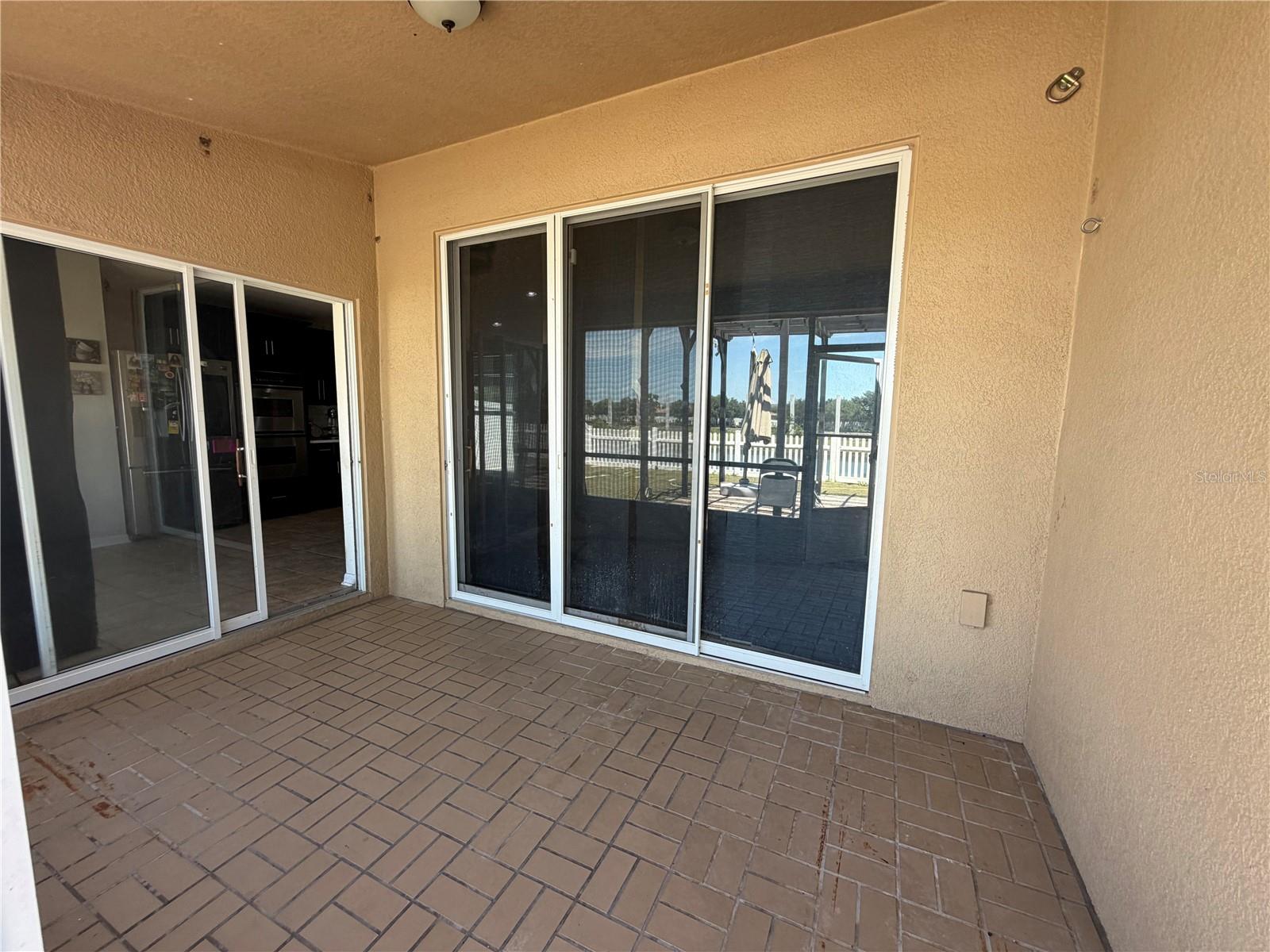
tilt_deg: -7.5
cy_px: 476
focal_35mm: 14
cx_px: 635
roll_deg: -0.4
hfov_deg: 102.1
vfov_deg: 85.7
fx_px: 514
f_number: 2.2
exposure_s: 1/121
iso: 100
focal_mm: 2.22
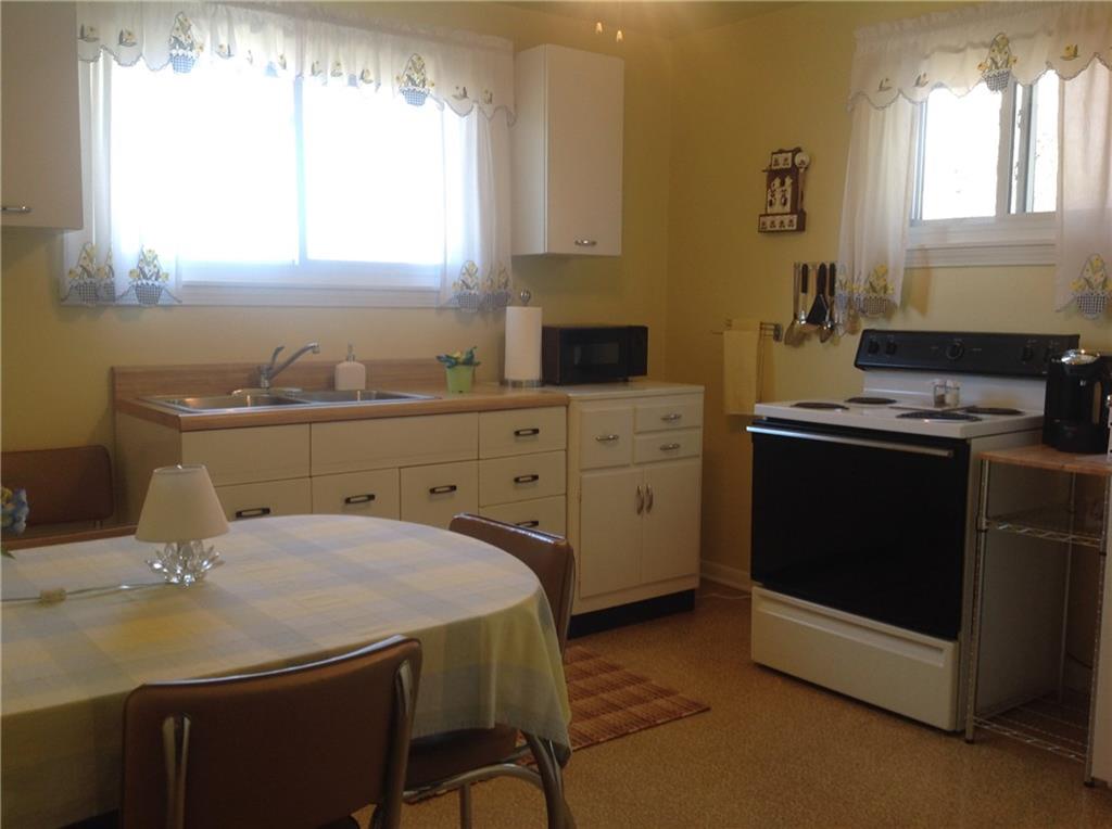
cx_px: 556
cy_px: 414
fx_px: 1122
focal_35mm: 35
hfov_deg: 52.7
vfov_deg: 40.6
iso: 50
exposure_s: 1/40
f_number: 2.4
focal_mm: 4.28
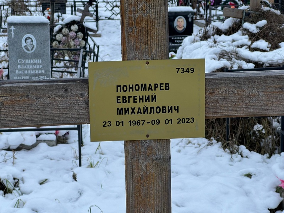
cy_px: 106
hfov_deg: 25.3
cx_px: 142
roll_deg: +1.8
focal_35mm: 77
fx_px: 632
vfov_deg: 19.1
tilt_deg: -10.4
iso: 32
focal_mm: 9
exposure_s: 1/116
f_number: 2.8
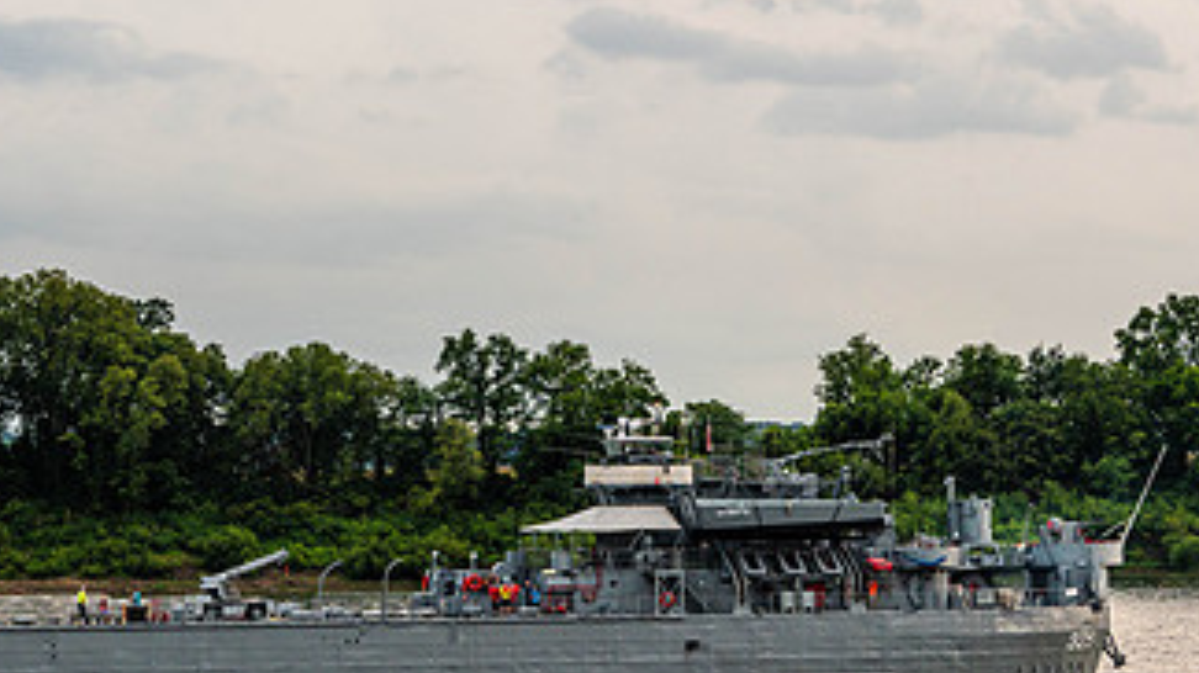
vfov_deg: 5.9
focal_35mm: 205
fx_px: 6515
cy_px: 513
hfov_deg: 10.5
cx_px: 221
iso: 500
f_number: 8
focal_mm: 105
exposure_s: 1/160
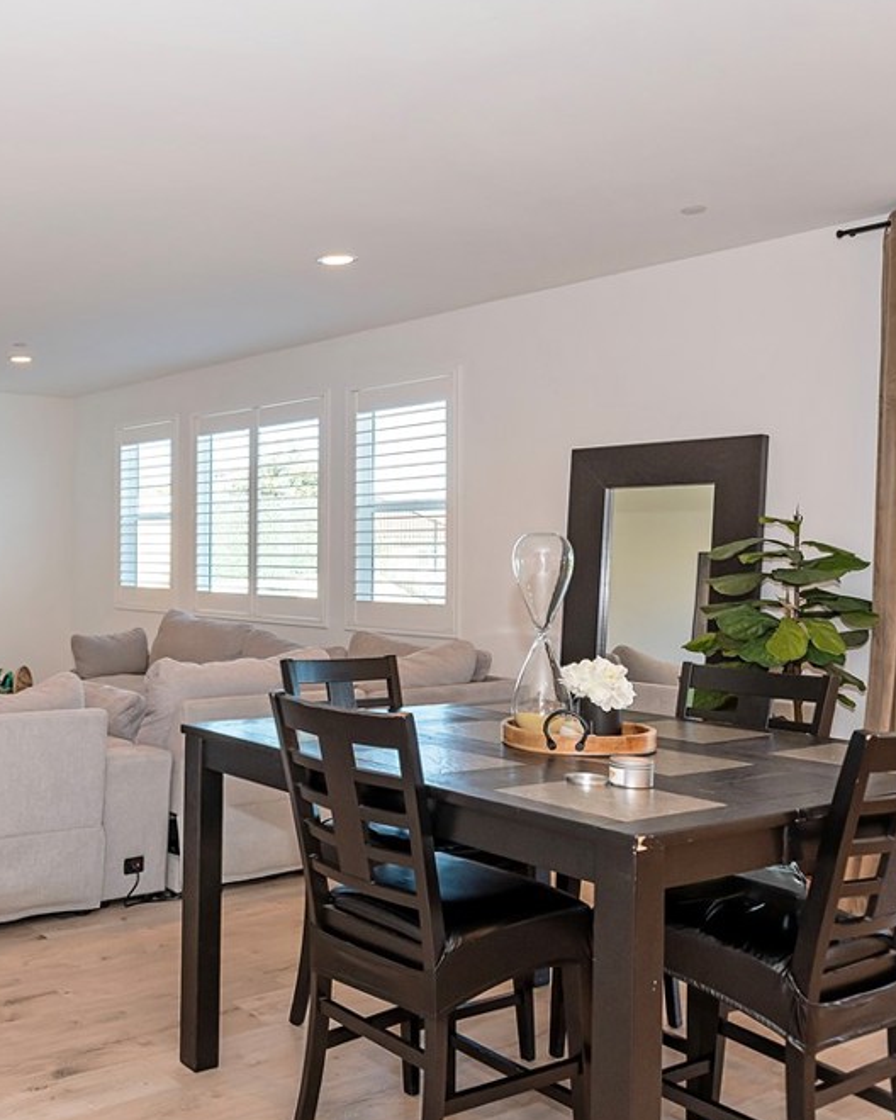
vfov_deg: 55.7
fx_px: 1061
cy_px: 555
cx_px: 100
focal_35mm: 32
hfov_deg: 42.3
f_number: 5
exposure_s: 1/125
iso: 400
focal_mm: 15
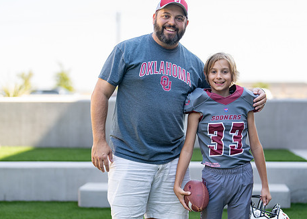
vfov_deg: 17.4
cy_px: 111
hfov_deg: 24.2
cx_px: 183
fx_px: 715
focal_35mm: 82
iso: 100
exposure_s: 1/1600
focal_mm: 50
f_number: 1.2
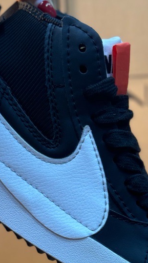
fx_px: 677
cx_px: 76
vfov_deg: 21.6
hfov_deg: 12.5
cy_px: 232
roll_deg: +3.6
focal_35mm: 97
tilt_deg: -18.4
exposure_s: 1/100
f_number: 1.78
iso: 80
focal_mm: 6.76
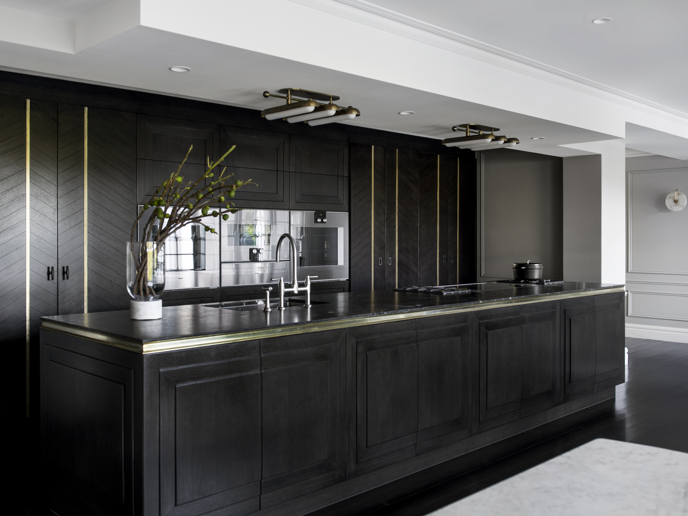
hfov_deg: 52.6
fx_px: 696
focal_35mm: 35
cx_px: 329
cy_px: 255
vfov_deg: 40.7
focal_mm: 32
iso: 200
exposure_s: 1/6
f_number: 5
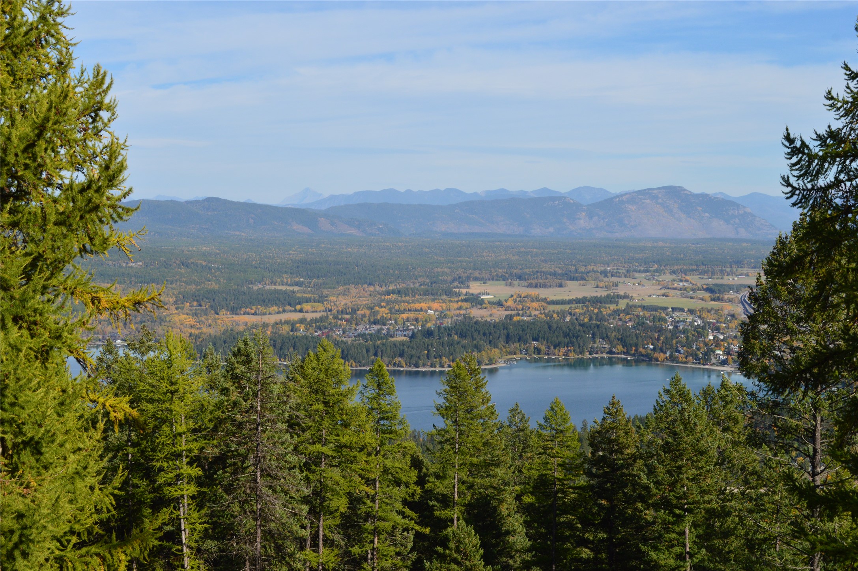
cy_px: 286
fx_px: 1250
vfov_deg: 25.7
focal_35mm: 52
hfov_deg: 37.9
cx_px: 429
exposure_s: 1/400
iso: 400
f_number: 11
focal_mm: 35
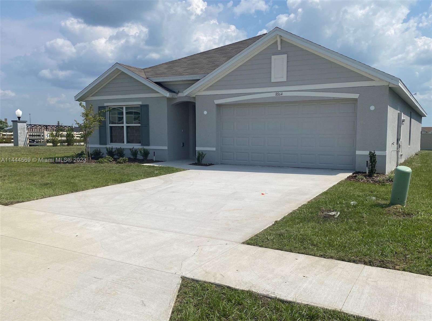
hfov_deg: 67.5
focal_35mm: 26
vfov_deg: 52.8
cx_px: 216
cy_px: 160
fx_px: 324
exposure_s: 1/6061
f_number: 1.8
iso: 32
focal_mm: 4.25
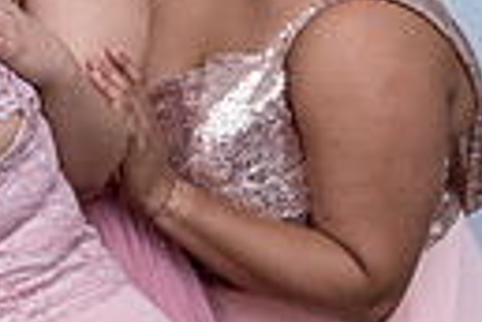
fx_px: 2785
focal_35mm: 208
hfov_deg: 9.3
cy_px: 60
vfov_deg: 6.6
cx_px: -440
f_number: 6.3
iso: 1250
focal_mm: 42
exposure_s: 1/160
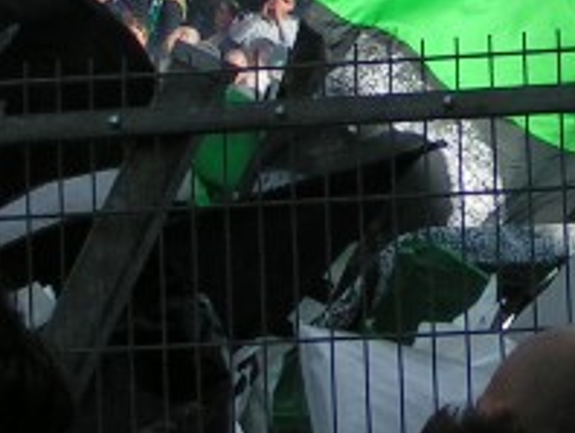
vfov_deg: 6.8
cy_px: -131
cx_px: 604
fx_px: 3626
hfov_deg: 9.0
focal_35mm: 218
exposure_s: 1/1000
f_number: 3.2
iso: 50
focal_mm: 8.3
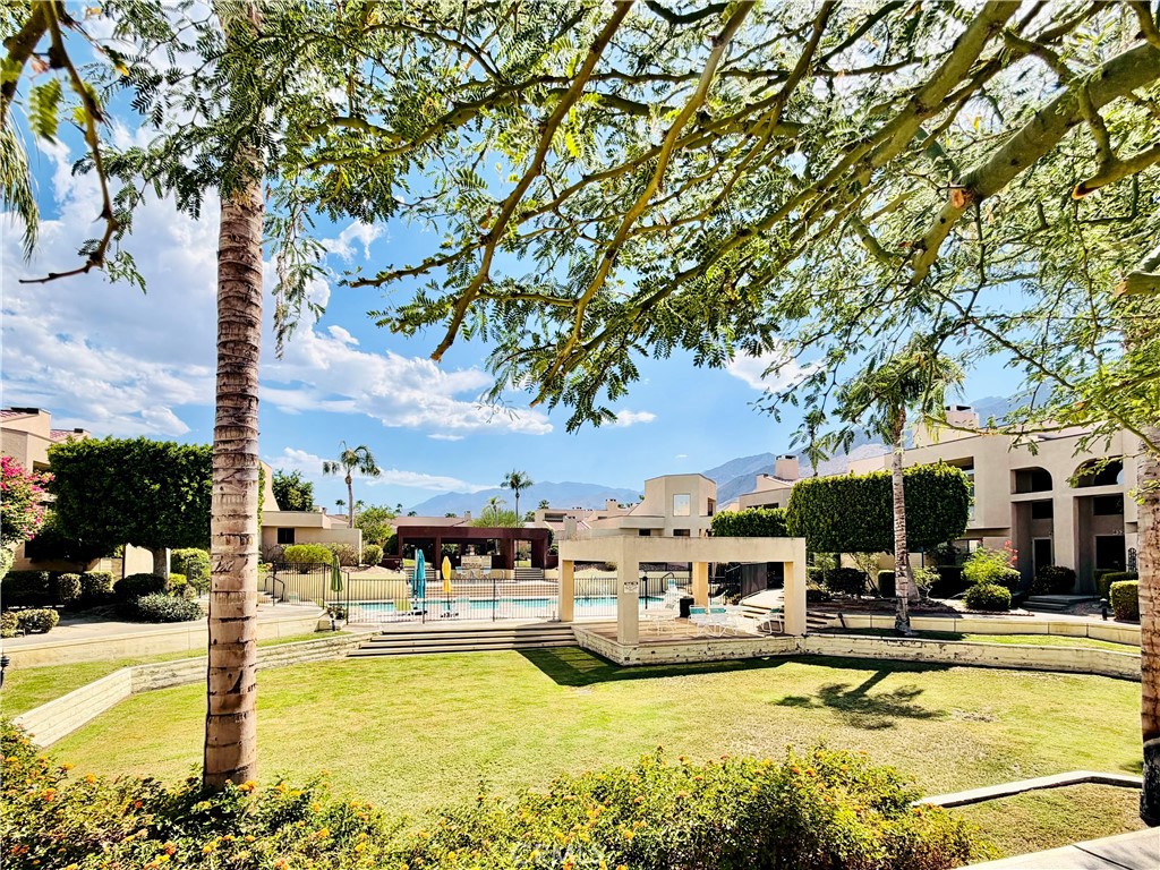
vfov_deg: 85.7
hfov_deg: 102.1
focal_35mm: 14
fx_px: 469
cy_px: 435
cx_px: 580
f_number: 2.2
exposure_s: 1/928
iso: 20
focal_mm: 2.22
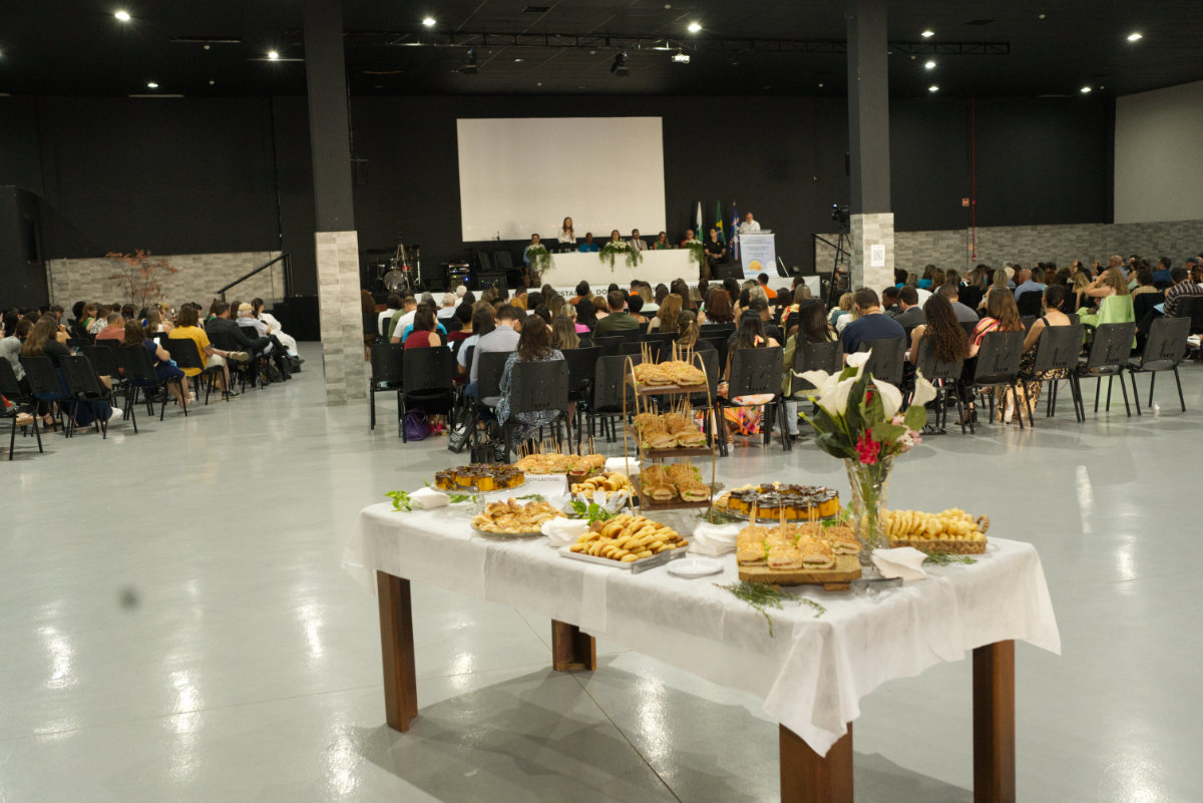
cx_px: 602
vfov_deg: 37.9
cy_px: 402
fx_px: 1170
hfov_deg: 54.4
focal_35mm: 35
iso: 6400
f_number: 4
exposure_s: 1/100
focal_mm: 35
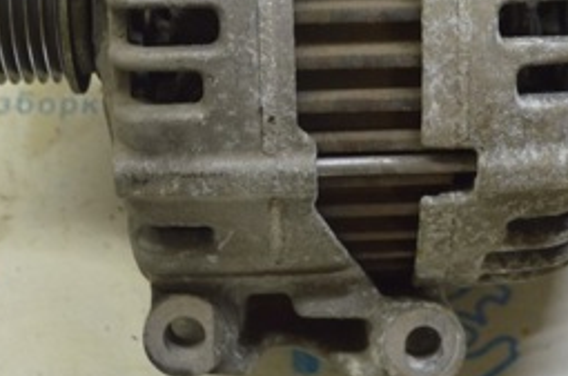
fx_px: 1543
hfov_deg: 20.8
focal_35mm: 98
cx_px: 330
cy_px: -26
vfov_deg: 13.7
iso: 400
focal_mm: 26
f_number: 5.6
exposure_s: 1/20
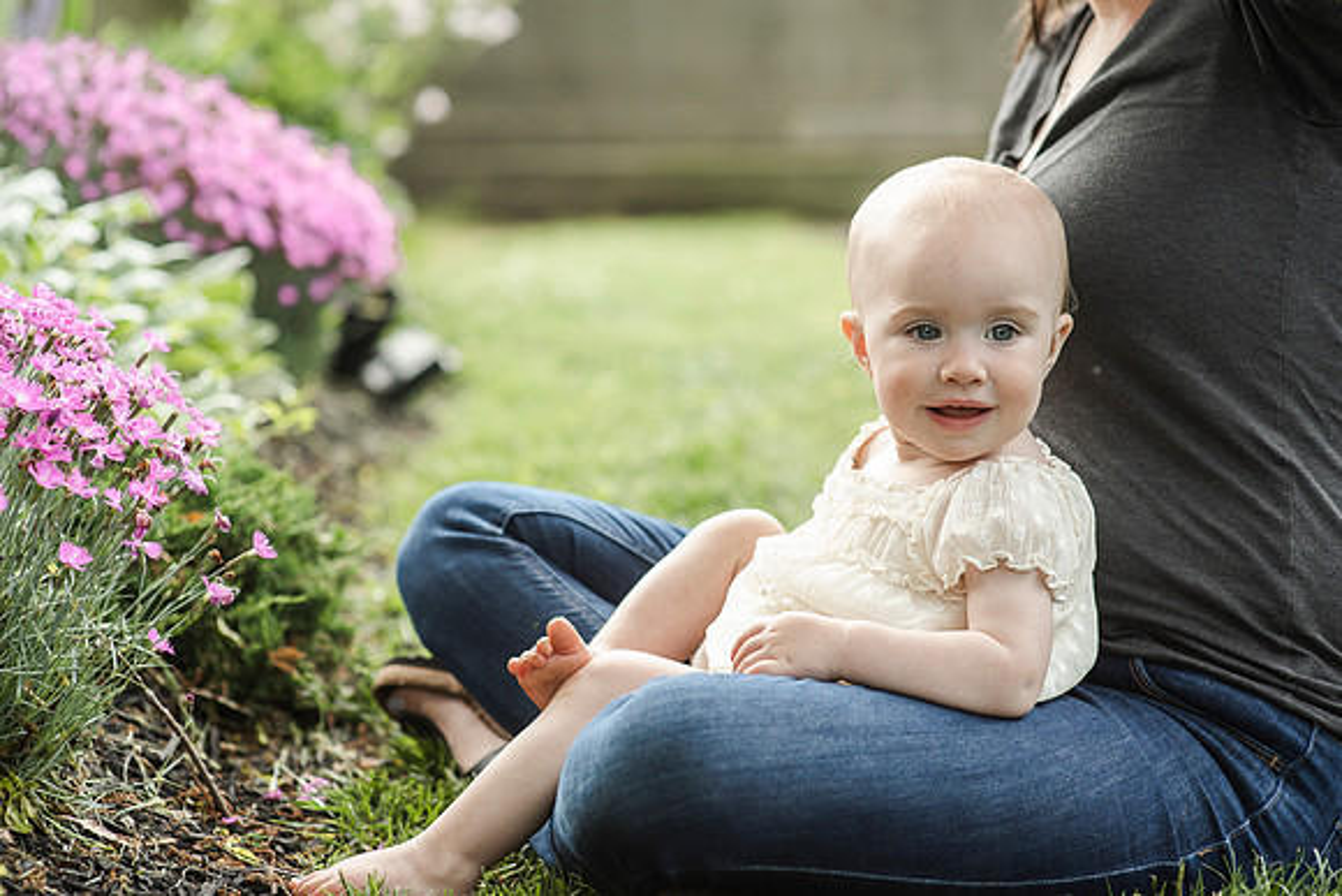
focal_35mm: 88
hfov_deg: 23.0
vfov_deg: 15.5
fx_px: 3291
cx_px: 697
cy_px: 431
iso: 800
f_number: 3.5
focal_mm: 85
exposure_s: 1/1250
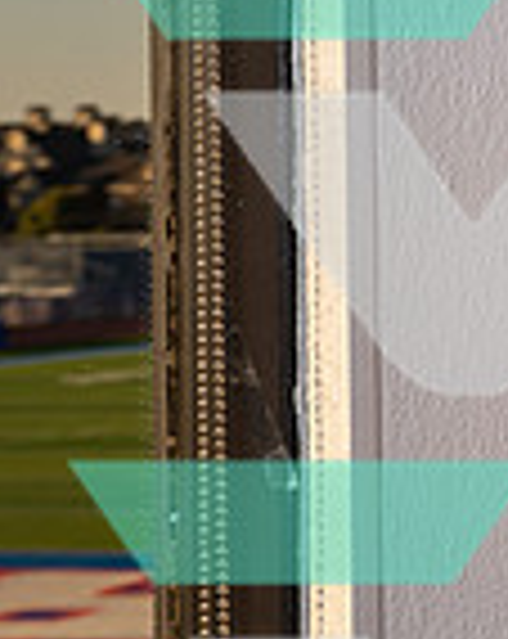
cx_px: 1227
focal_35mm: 150
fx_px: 2828
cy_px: 155
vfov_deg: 12.8
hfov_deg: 9.2
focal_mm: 39
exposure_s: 1/250
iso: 200
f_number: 8
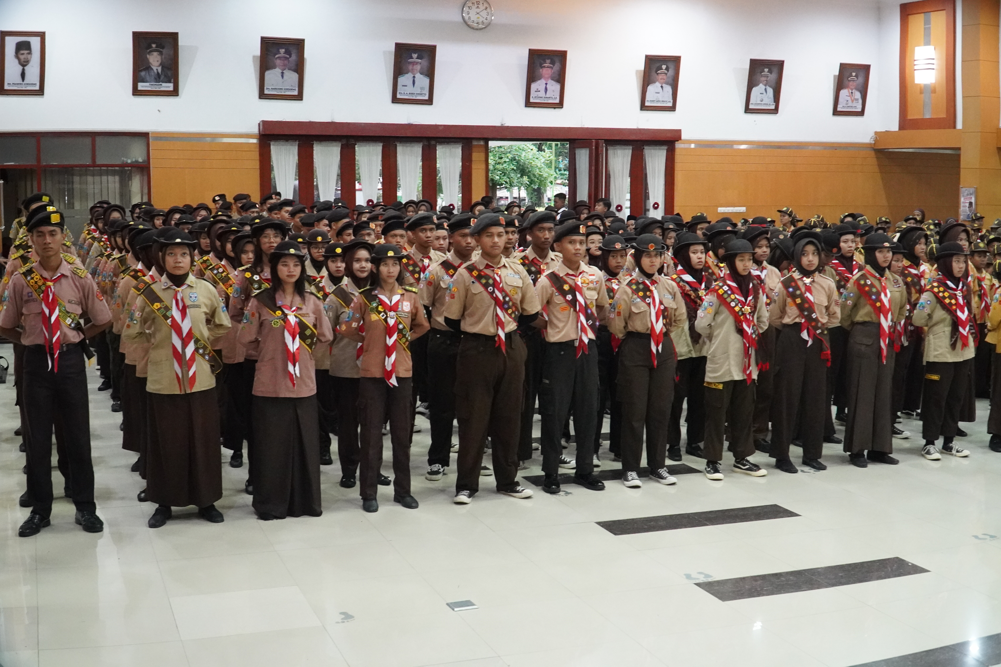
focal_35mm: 39
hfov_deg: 49.6
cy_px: 334
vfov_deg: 34.2
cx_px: 500
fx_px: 1084
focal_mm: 26
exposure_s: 1/60
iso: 6400
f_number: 5.6
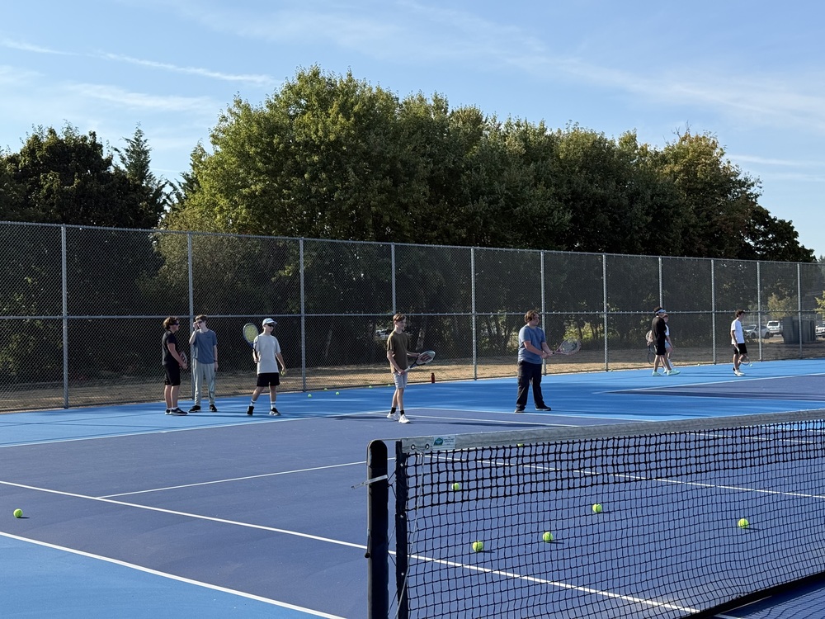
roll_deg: +0.8
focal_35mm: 48
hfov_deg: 39.7
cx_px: 412
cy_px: 310
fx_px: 1144
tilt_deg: +1.0
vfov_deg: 30.3
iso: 100
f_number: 1.78
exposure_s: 1/3704
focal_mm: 6.76
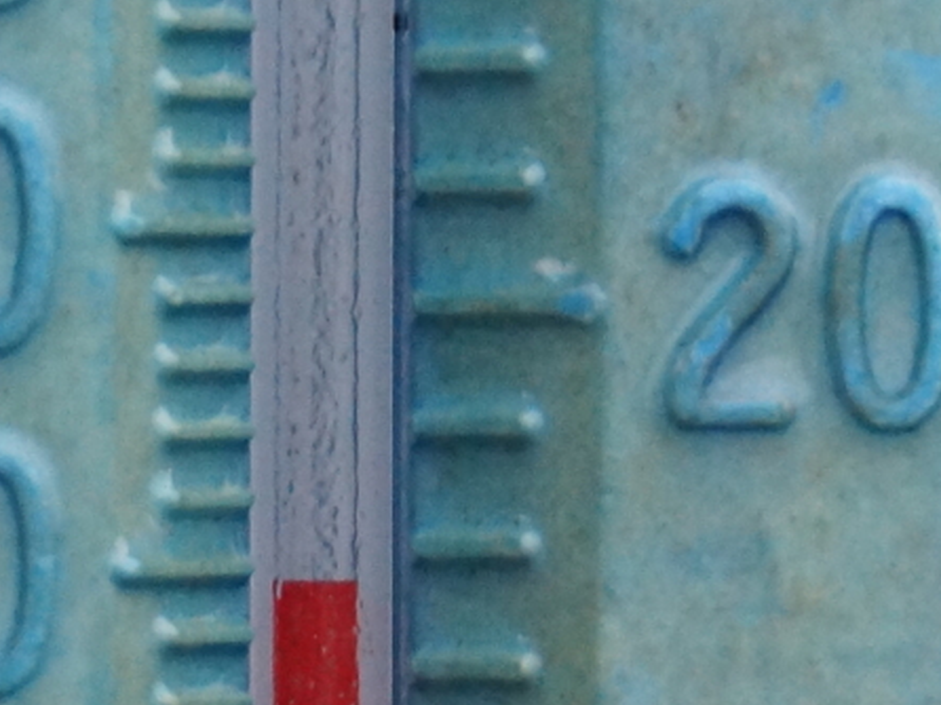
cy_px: 665
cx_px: 373
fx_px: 7906
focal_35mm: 291
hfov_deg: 6.8
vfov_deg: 5.1
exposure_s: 1/125
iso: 1600
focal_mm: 90
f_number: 5.6
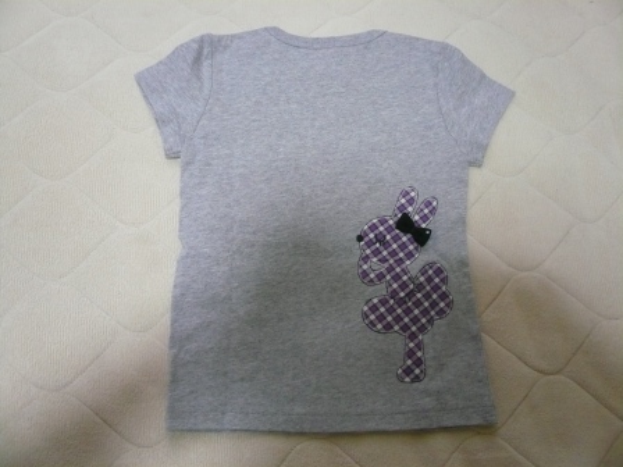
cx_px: 312
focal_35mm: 28
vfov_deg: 49.7
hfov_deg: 63.4
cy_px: 234
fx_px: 504
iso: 400
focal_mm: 4.6
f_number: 2.8
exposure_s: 1/30
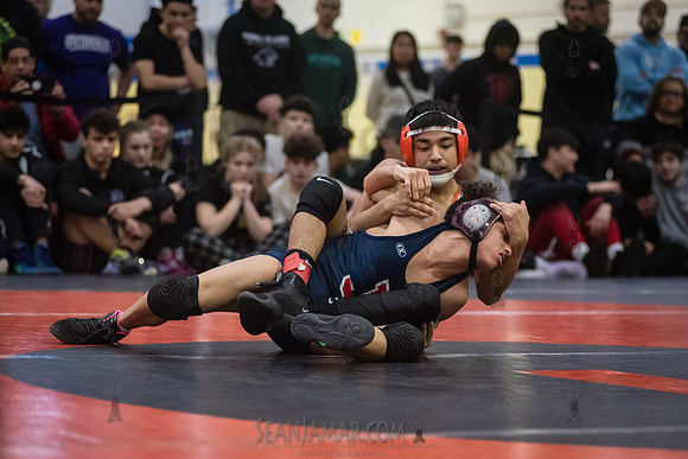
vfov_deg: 11.2
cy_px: 228
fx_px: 2336
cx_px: 326
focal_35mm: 122
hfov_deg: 16.8
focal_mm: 112
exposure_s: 1/640
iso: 8000
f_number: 3.2
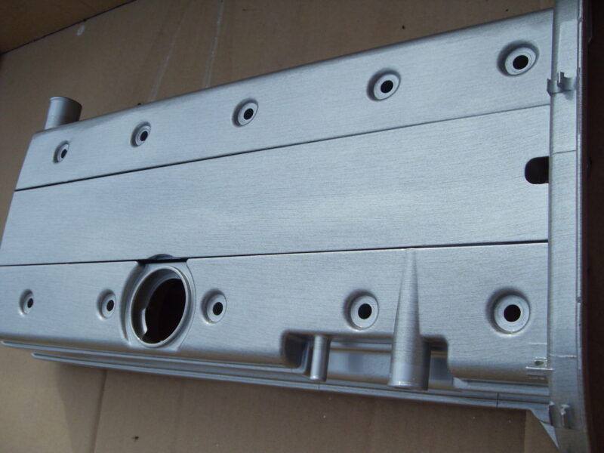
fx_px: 611
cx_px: 302
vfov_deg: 40.7
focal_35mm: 35
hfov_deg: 52.6
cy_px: 226
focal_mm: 6.3
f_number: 7
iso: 80
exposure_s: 1/250
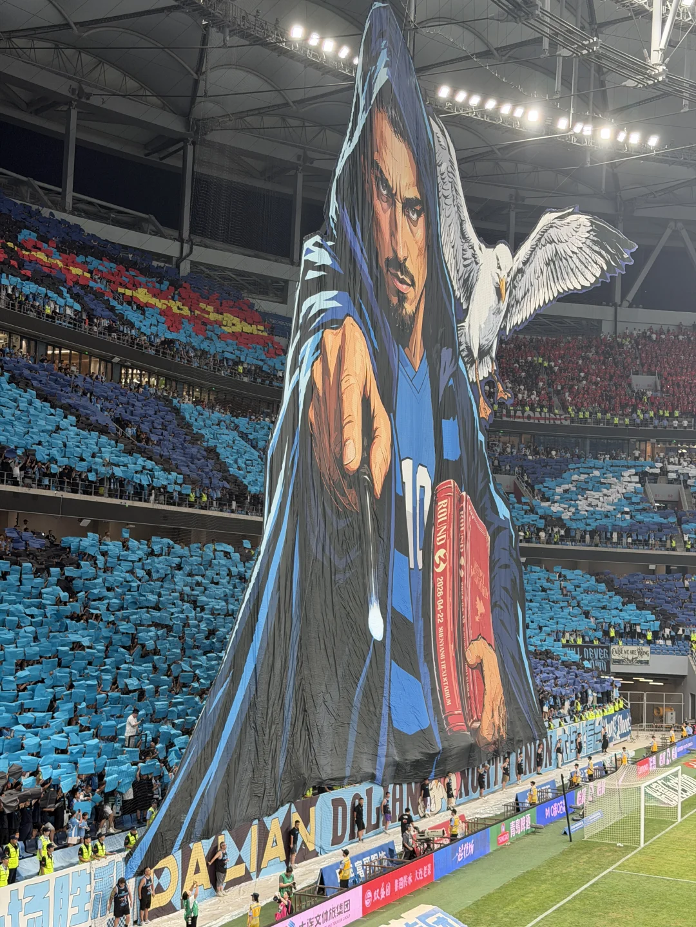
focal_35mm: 48
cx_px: 348
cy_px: 464
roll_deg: -3.7
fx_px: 1287
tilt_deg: +4.8
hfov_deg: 30.3
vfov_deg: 39.7
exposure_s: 1/96
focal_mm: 6.76
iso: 80
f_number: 1.78
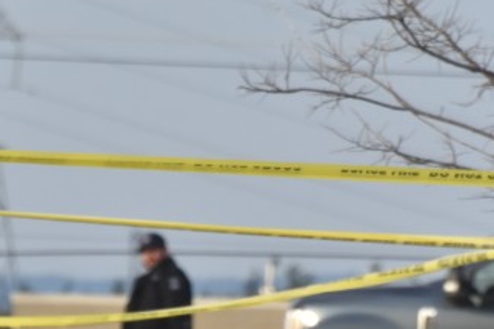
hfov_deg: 1.4
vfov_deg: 1.0
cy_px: 257
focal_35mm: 1436
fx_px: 19704
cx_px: 205
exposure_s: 1/320
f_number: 10
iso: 500
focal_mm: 300
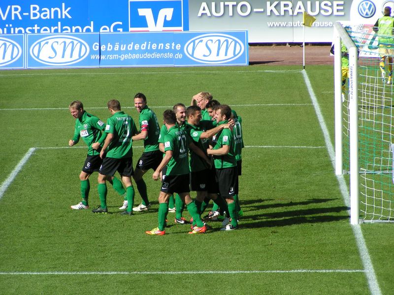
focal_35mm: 271
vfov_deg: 5.5
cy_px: 148
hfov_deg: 7.3
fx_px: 3085
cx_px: 197
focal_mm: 41.4
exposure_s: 1/640
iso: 50
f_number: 5
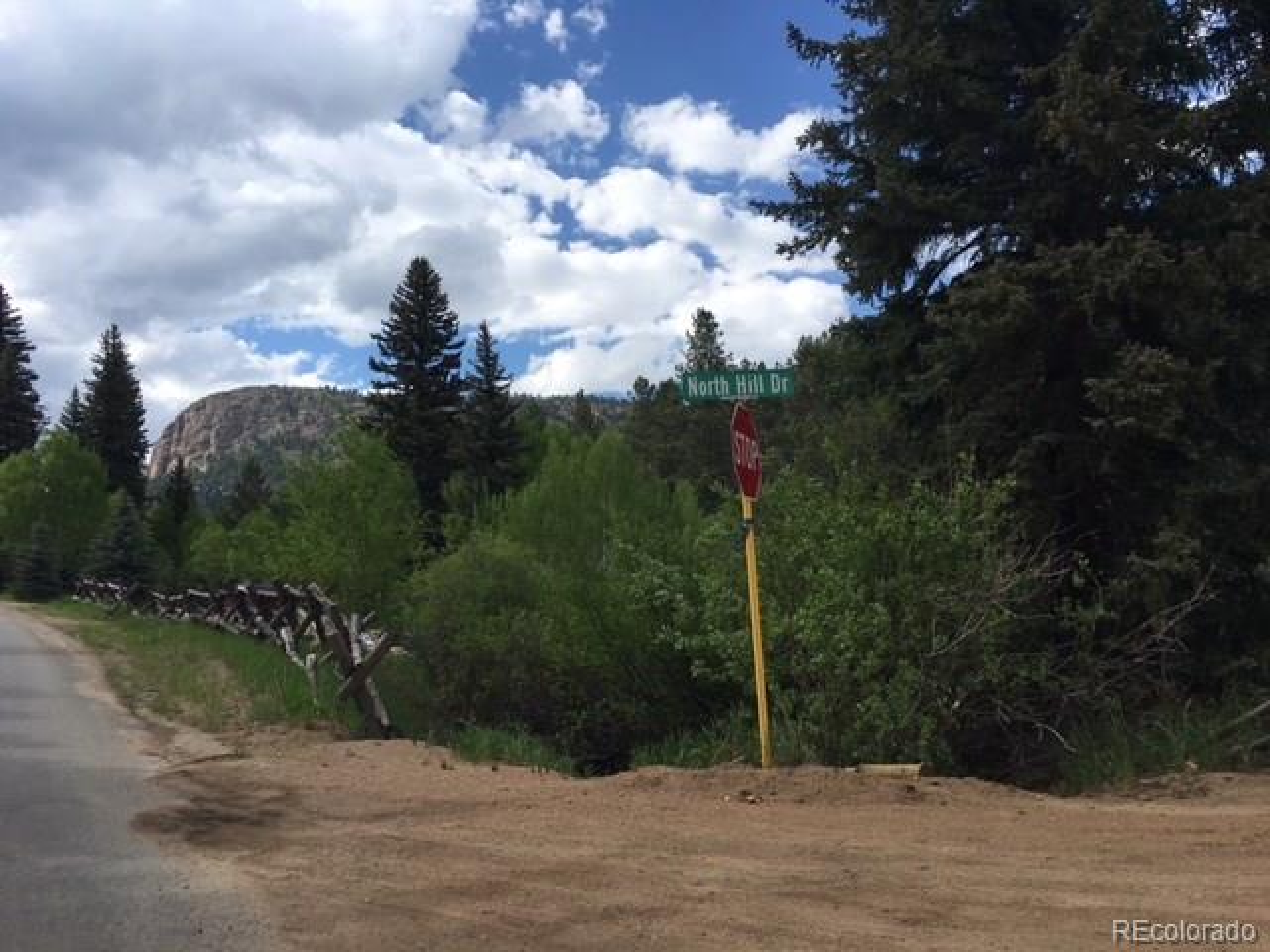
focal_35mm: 29
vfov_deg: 48.2
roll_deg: +1.1
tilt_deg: +8.7
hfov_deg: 61.7
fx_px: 1064
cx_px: 635
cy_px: 476
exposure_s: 1/2137
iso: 25
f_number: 2.2
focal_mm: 4.15
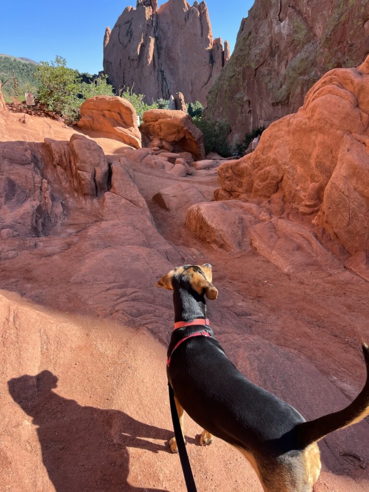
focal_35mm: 26
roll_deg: +3.4
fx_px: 370
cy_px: 246
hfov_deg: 53.1
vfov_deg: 67.3
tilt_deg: -20.6
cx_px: 184
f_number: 1.6
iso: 50
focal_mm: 5.1
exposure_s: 1/696
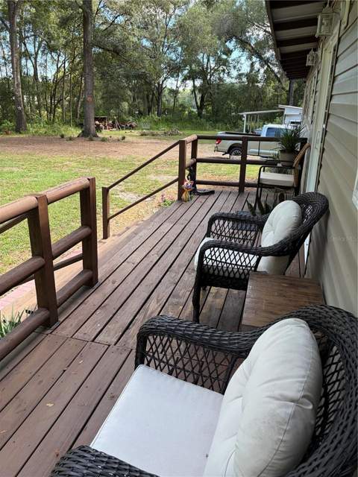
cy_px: 238
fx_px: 359
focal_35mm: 26
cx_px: 179
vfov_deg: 67.3
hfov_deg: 53.1
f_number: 1.6
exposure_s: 1/269
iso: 50
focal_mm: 5.96
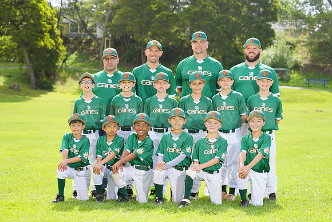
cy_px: 111
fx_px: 922
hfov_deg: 20.4
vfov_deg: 13.7
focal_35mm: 100
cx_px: 166
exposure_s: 1/250
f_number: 5.6
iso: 100
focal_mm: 100
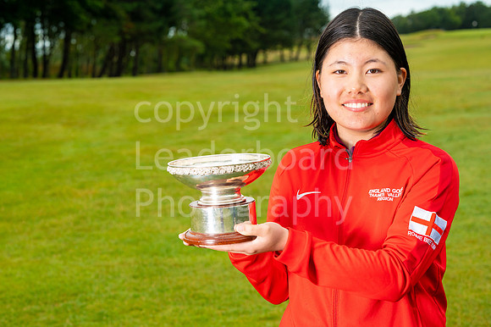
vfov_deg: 16.1
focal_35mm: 85
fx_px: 1159
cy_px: 164
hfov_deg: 23.9
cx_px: 246
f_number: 8
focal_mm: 85
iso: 500
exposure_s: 1/250
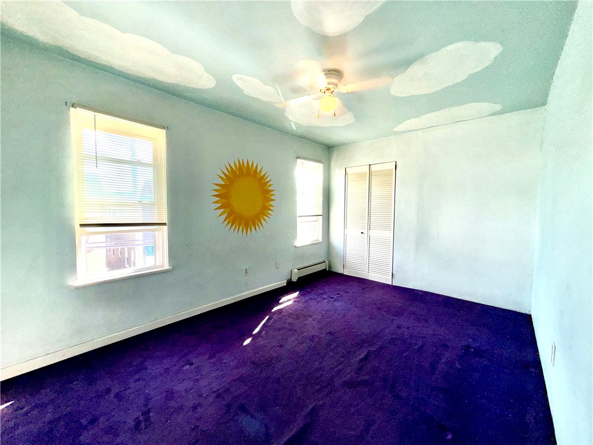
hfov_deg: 102.1
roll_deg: -0.7
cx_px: 296
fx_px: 240
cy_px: 222
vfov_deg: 85.7
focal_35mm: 14
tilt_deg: -3.3
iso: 16
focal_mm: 2.22
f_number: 2.2
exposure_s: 1/122
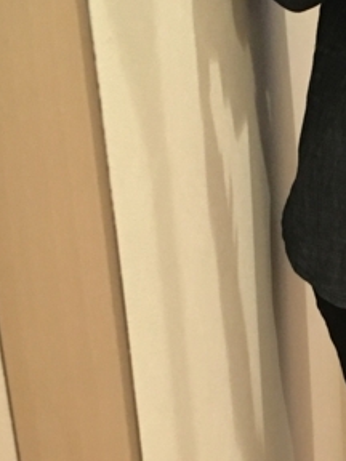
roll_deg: +1.5
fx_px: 1373
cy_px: 381
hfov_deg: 13.9
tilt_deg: -24.5
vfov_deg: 18.9
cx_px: 423
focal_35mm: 103
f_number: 2.2
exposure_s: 1/20
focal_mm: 4.15
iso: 200
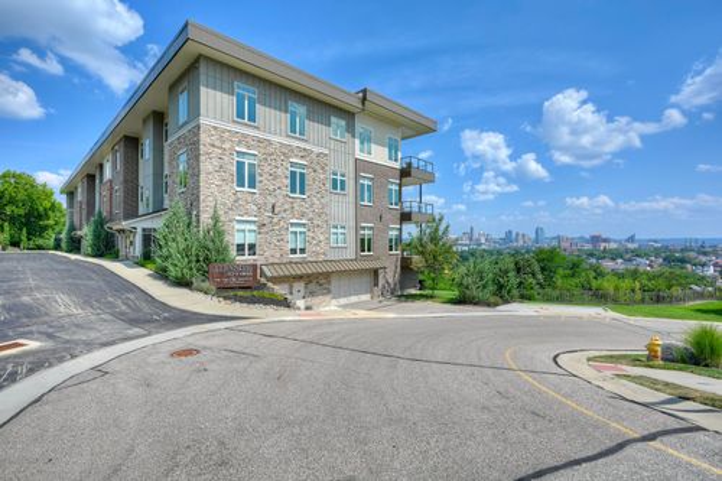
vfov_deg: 72.0
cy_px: 240
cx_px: 361
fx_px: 331
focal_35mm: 16
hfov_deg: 95.0
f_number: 11
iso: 100
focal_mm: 16.5
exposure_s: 1/100
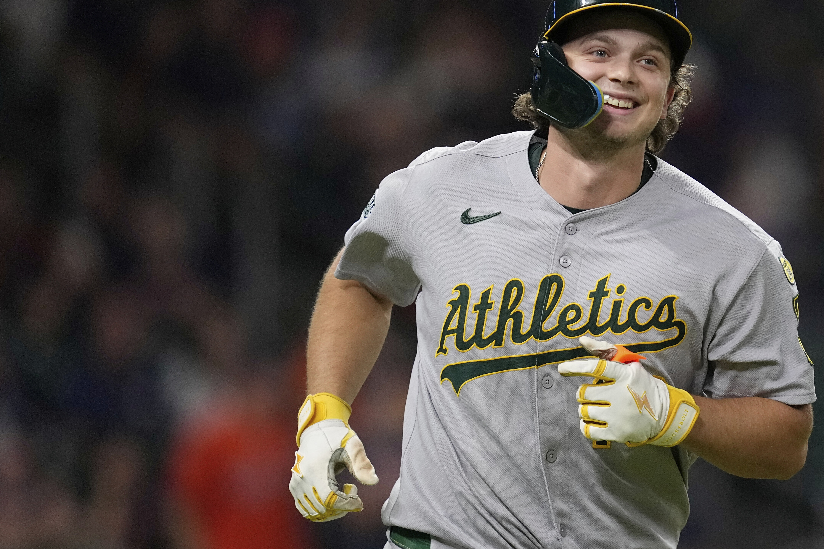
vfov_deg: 1.8
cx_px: 799
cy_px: 198
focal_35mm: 780
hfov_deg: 2.6
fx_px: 17852
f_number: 2.8
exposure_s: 1/2000
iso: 3200
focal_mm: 400
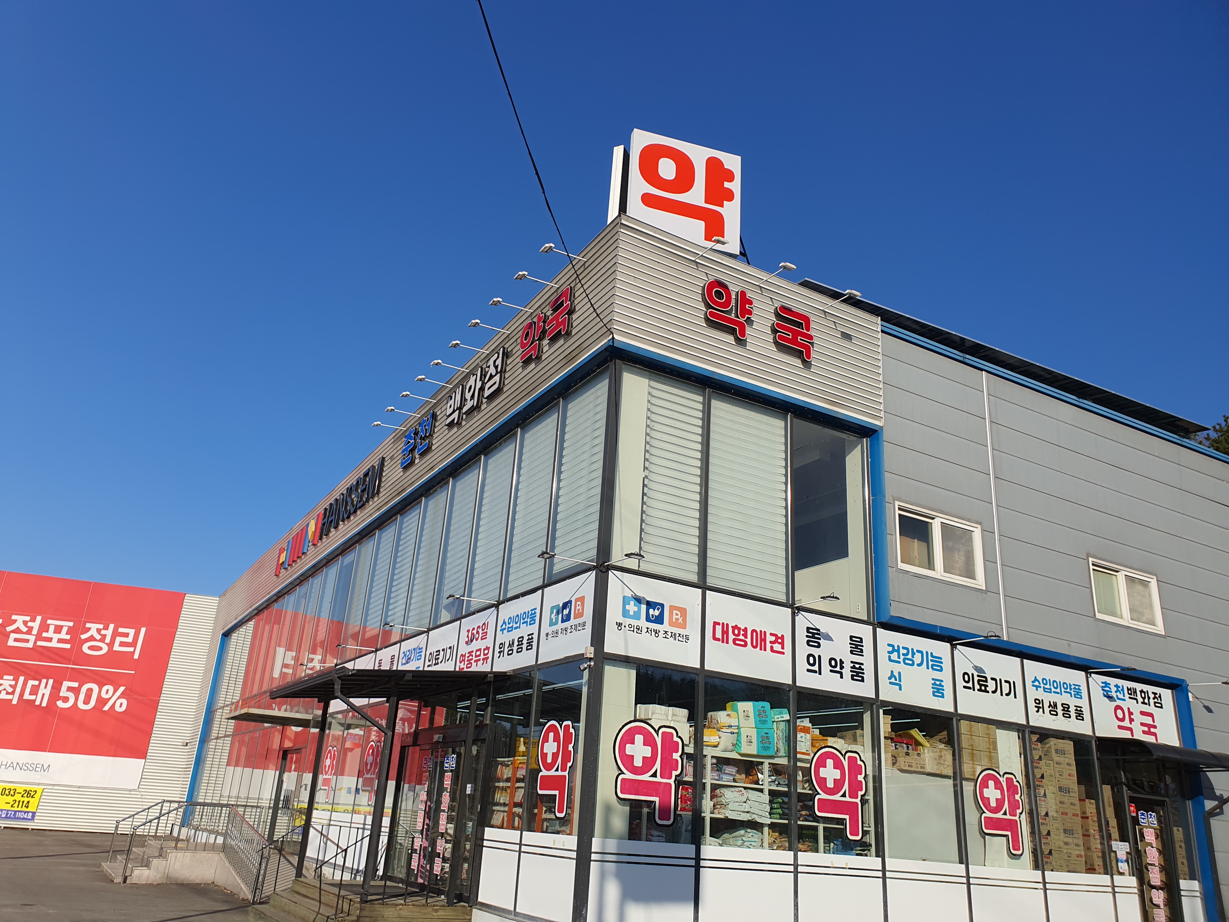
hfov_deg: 67.3
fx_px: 923
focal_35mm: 26
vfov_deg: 53.1
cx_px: 614
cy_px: 461
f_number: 2.4
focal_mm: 4.3
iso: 50
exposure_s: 1/2216
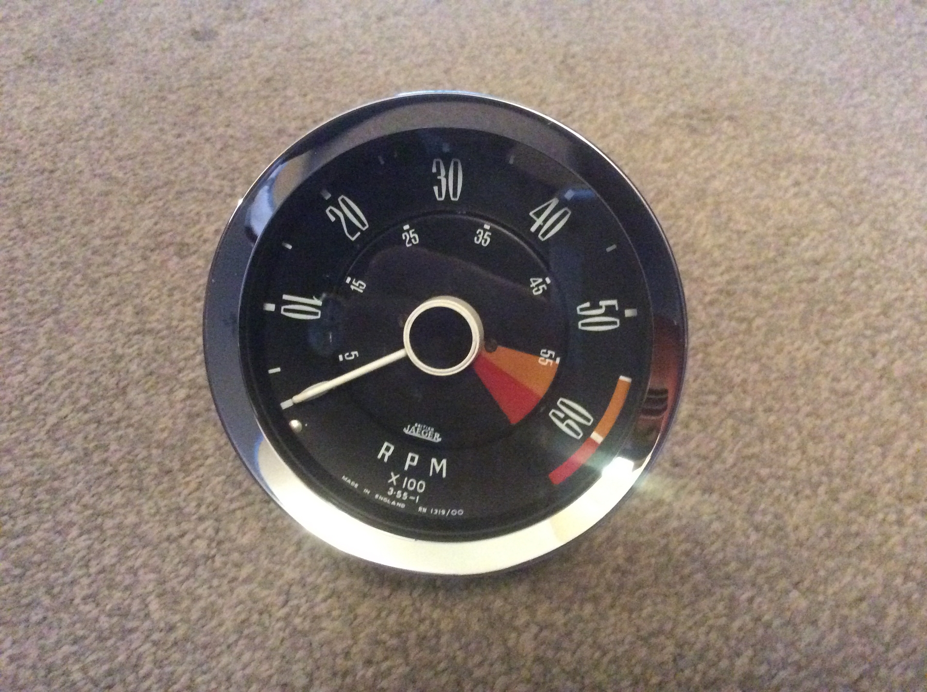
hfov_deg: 56.9
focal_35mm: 32
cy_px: 346
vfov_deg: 44.0
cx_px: 464
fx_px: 856
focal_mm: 3.3
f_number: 2.4
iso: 640
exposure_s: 1/17
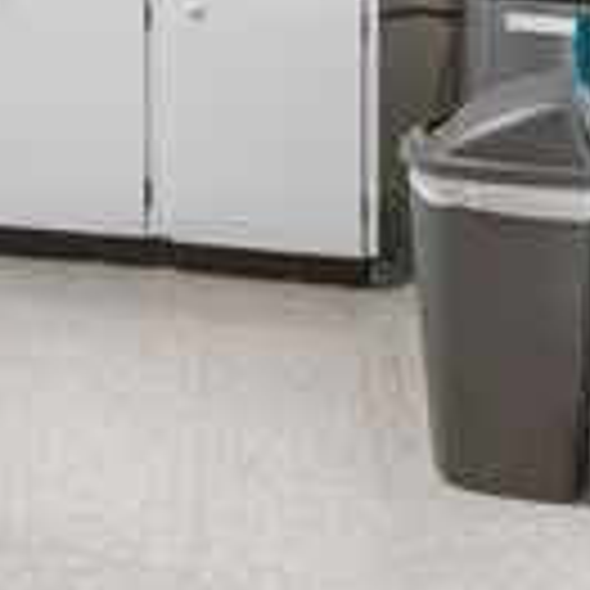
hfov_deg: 12.2
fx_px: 2314
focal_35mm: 120
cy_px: -322
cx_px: -732
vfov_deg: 13.6
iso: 500
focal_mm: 17
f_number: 8
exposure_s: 1/5
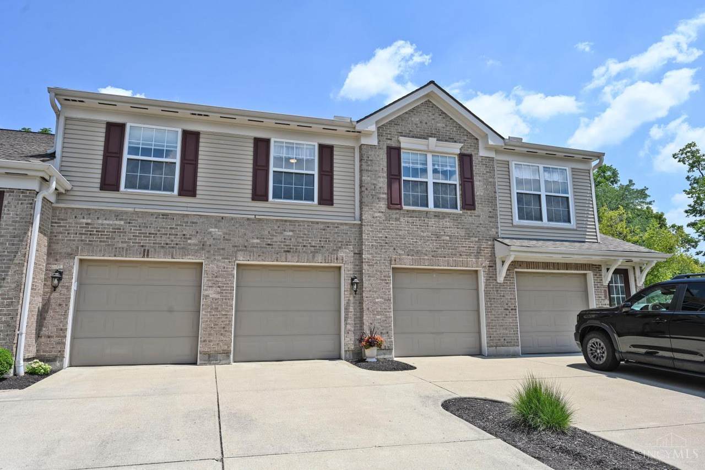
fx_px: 450
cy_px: 235
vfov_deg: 55.1
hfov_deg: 76.1
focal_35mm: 23
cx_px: 352
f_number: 7.1
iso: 100
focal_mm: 23
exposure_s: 1/400
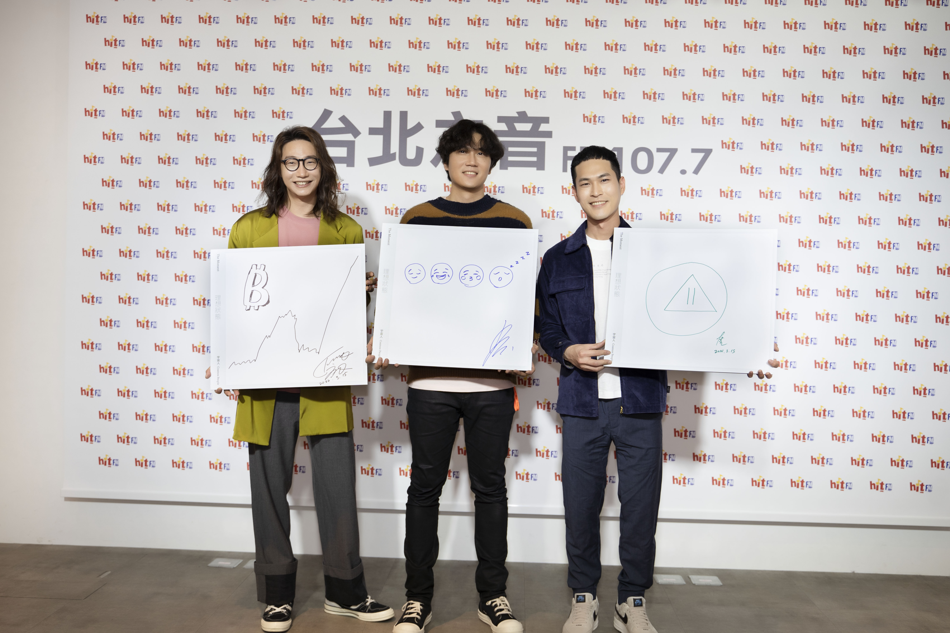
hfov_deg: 54.4
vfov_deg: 37.9
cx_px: 475
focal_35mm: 35
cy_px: 316
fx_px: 924
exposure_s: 1/200
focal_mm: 35
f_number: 2.8
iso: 250
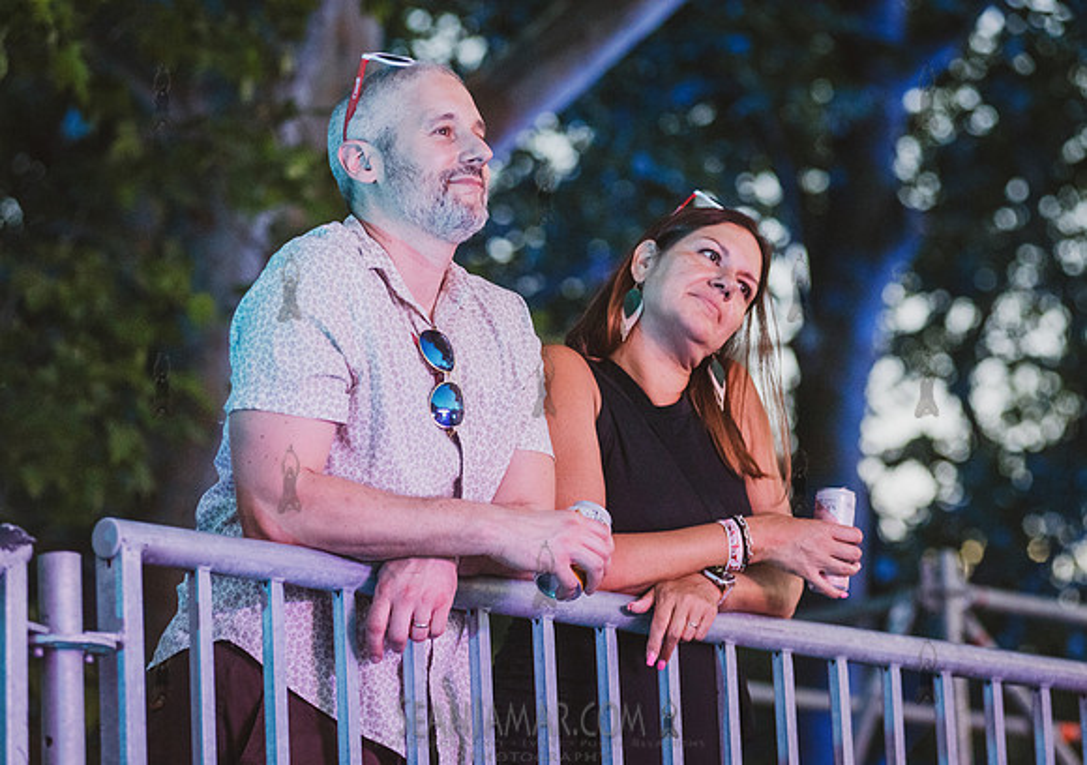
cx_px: 564
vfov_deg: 11.0
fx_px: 3988
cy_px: 399
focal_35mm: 130
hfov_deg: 15.5
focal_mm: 120
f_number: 3.5
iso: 4000
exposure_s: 1/160
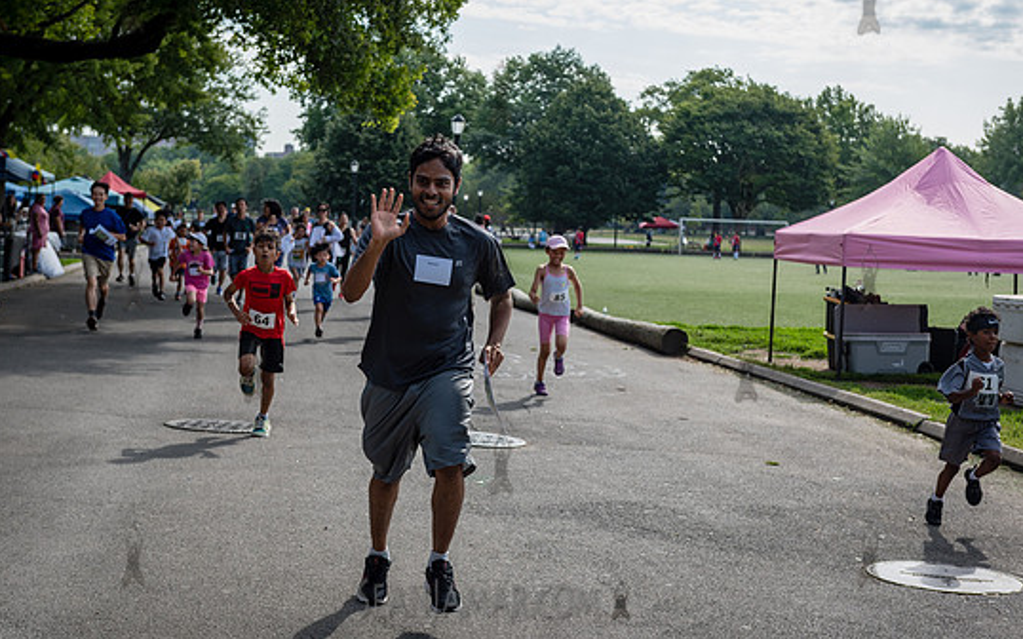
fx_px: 1728
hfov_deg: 33.0
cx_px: 500
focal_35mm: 62
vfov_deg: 20.9
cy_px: 277
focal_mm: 56
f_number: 4
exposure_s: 1/1000
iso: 200
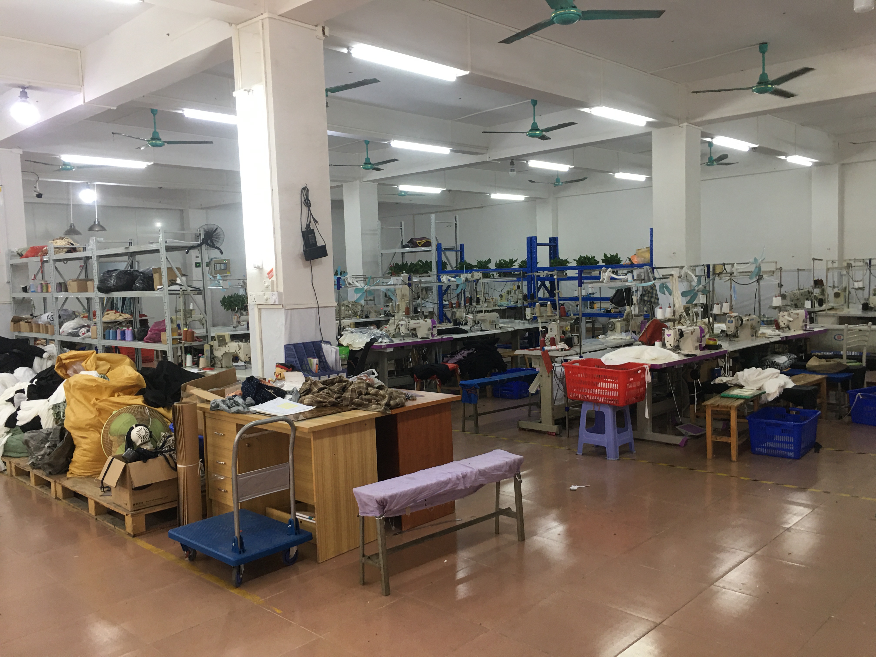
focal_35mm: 29
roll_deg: -0.3
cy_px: 328
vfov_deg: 48.2
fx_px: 734
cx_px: 438
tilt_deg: -2.2
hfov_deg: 61.7
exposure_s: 1/17
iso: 50
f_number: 2.2
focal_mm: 4.15
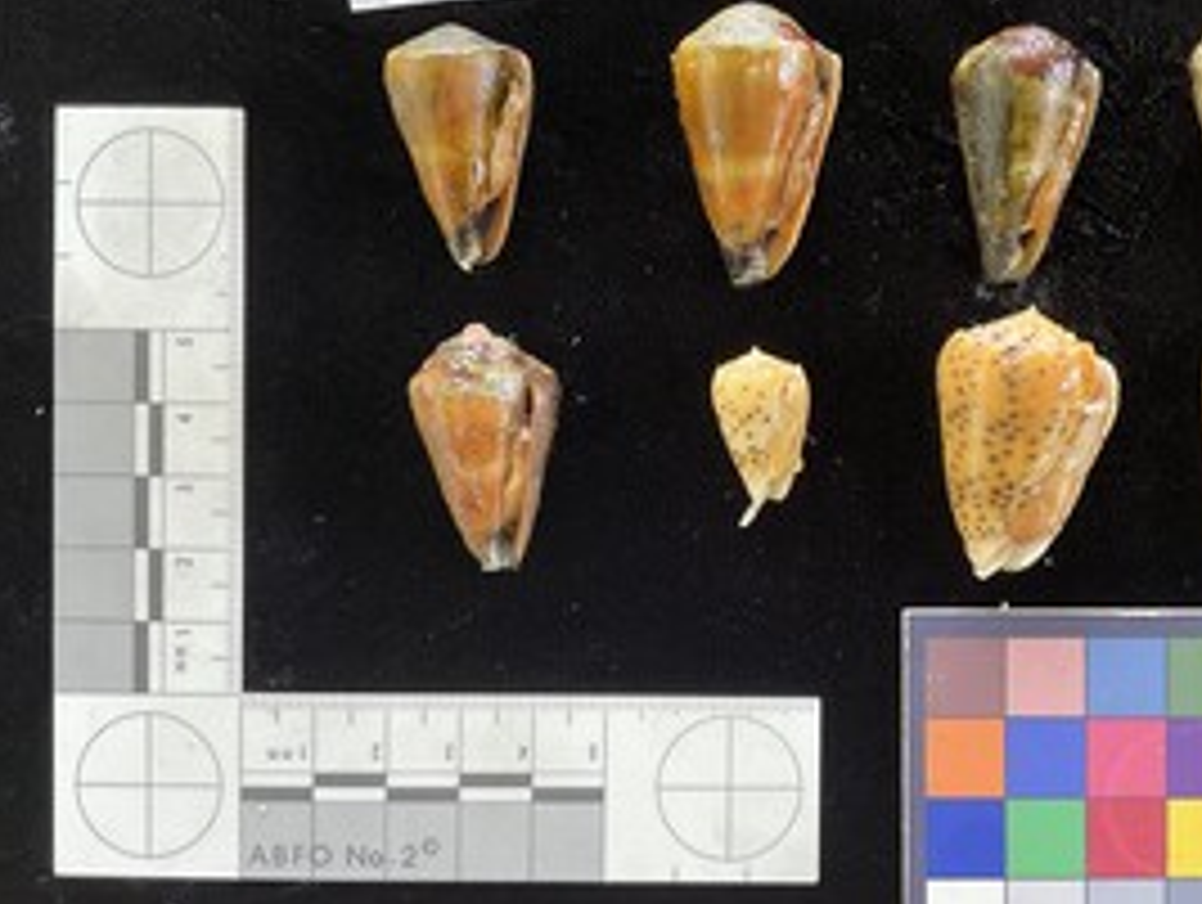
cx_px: 765
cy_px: 470
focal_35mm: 38
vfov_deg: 37.8
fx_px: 1321
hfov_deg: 48.4
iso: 80
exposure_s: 1/50
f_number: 1.8
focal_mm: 3
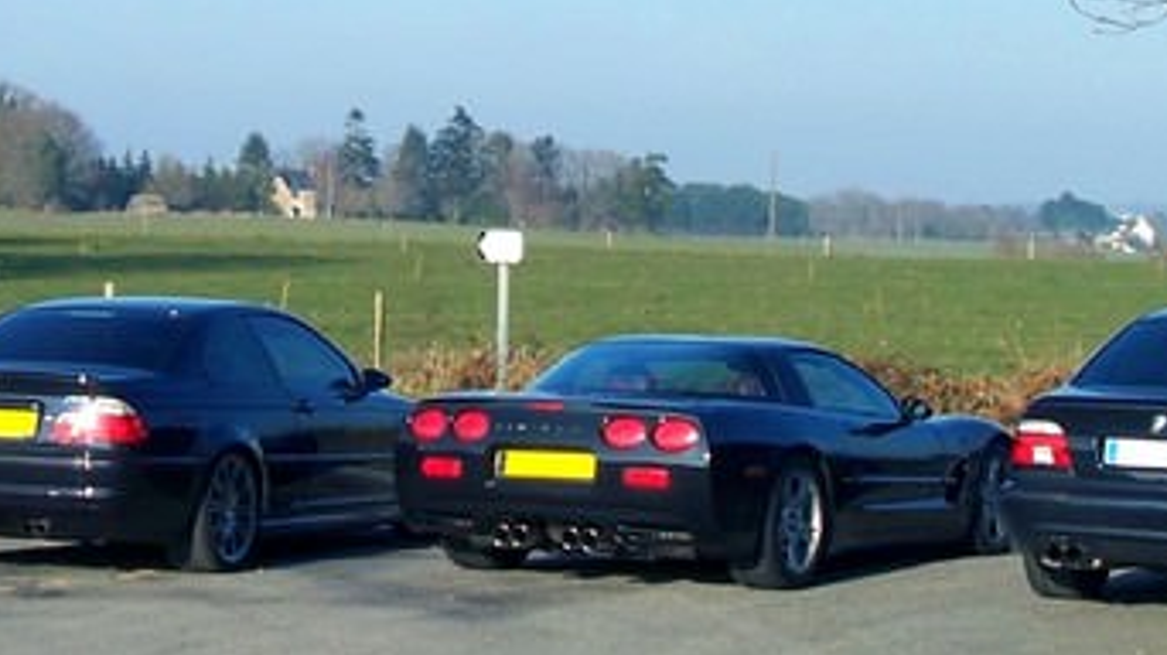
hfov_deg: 20.0
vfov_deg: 11.3
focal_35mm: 107
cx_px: 508
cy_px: 136
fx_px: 3309
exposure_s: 1/500
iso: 80
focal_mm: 7.2
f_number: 4
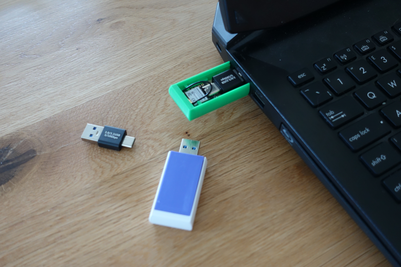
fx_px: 468
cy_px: 134
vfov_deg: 31.9
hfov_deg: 46.4
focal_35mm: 42
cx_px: 200
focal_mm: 15.31
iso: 800
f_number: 2.8
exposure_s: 1/20
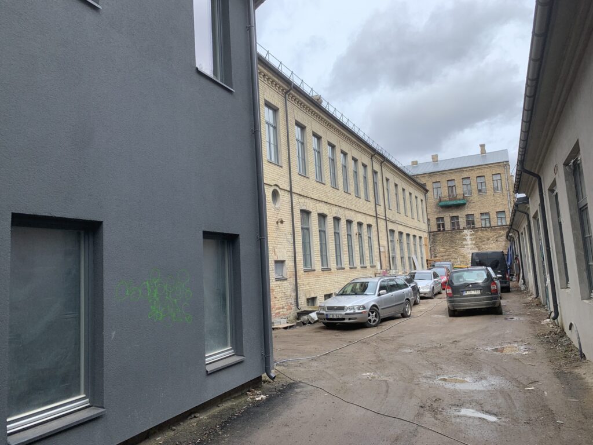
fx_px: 445
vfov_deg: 53.1
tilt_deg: +6.4
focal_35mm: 26
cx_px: 296
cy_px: 222
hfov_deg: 67.3
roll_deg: +4.6
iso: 25
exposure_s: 1/796
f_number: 1.8
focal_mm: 4.25
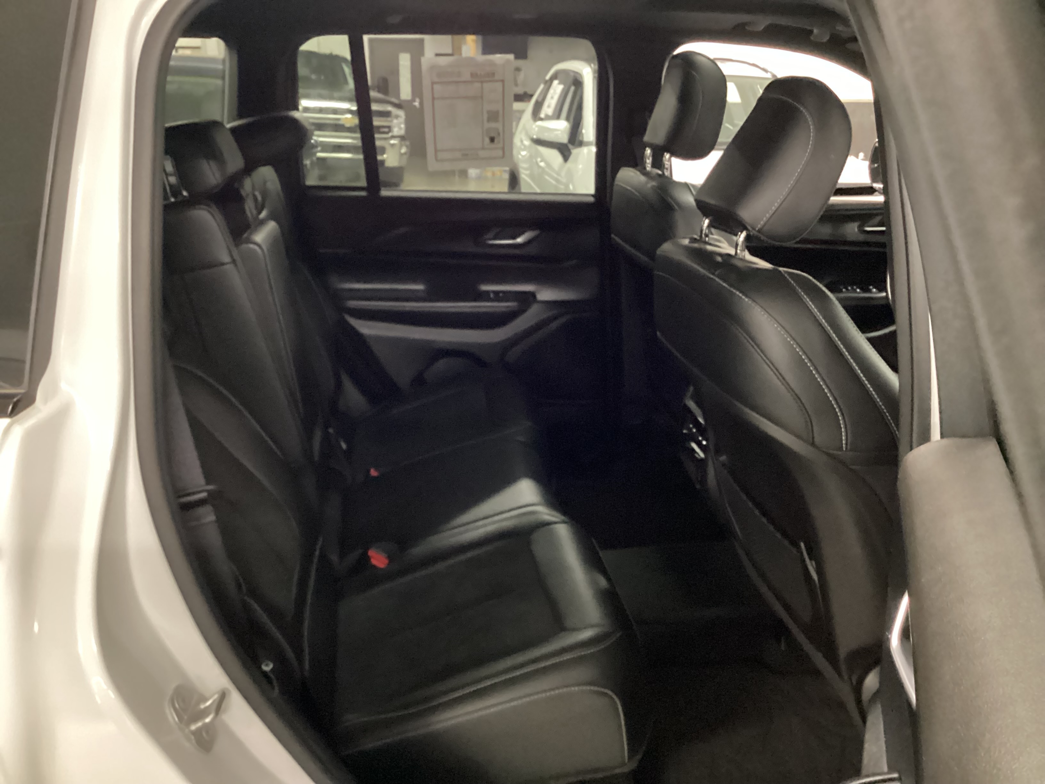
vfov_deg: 45.4
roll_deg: -0.1
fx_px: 936
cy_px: 392
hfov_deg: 58.4
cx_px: 522
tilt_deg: -18.8
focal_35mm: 31
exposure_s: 1/15
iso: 640
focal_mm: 3.3
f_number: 2.4
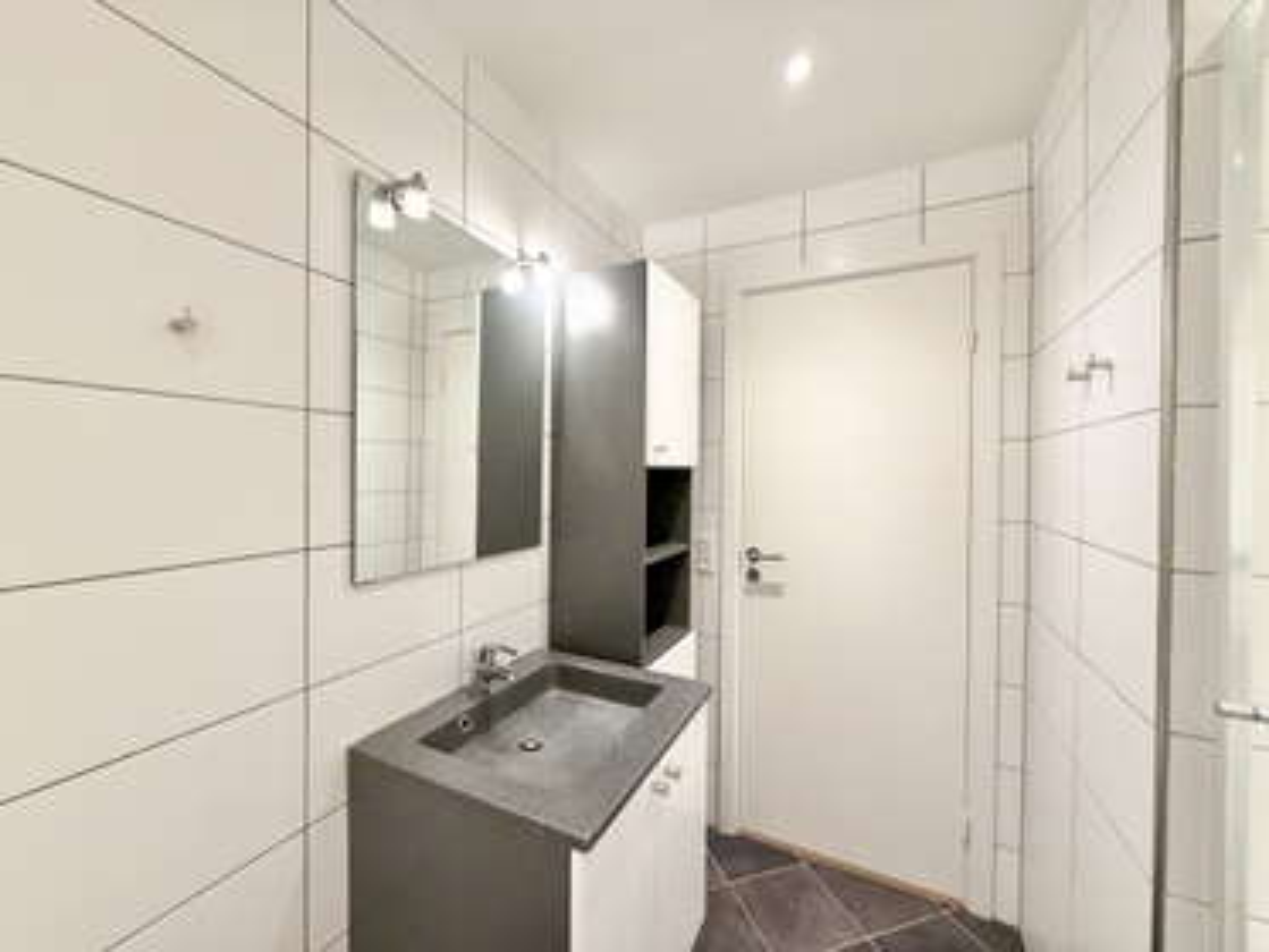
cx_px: 634
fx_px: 513
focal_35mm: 14
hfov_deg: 102.0
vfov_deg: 85.7
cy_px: 476
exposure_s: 1/50
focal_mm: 2.22
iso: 250
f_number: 2.2
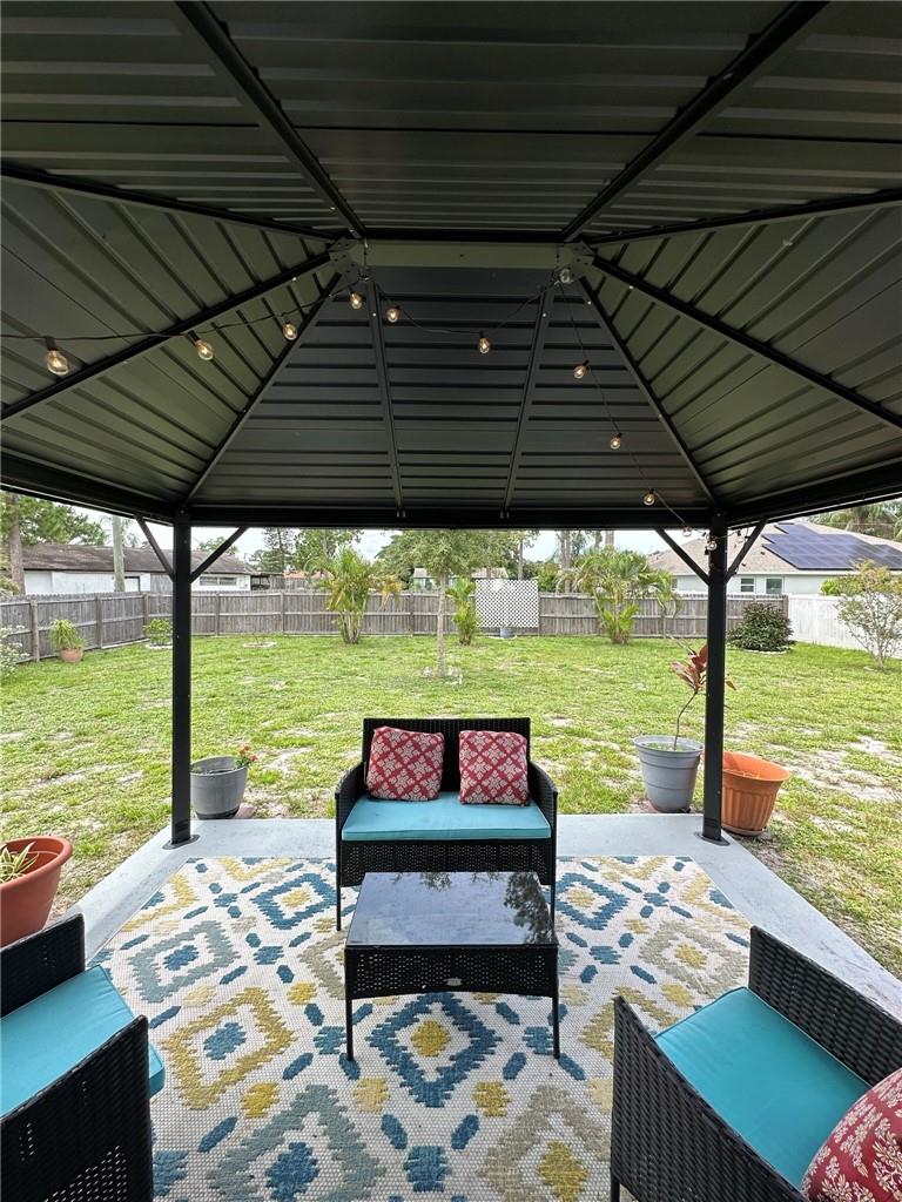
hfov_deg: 85.7
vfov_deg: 102.1
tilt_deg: -2.9
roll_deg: +0.0
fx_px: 486
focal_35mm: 14
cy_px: 601
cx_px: 451
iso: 40
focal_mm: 2.22
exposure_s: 1/458
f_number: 2.2
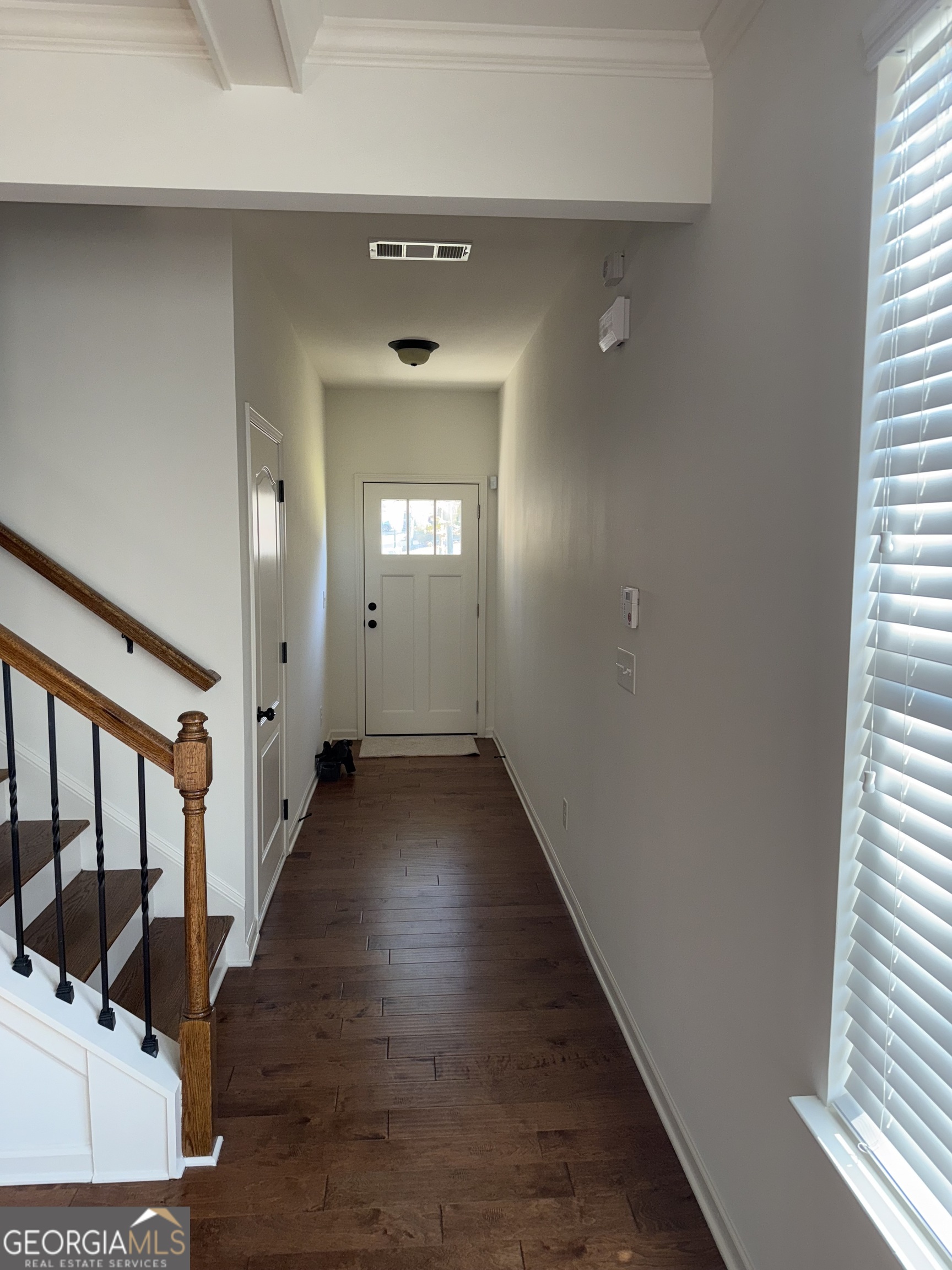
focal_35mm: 24
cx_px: 476
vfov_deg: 71.6
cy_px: 635
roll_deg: -0.5
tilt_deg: -3.9
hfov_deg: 56.8
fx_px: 880
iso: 50
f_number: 1.78
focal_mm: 6.76
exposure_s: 1/78
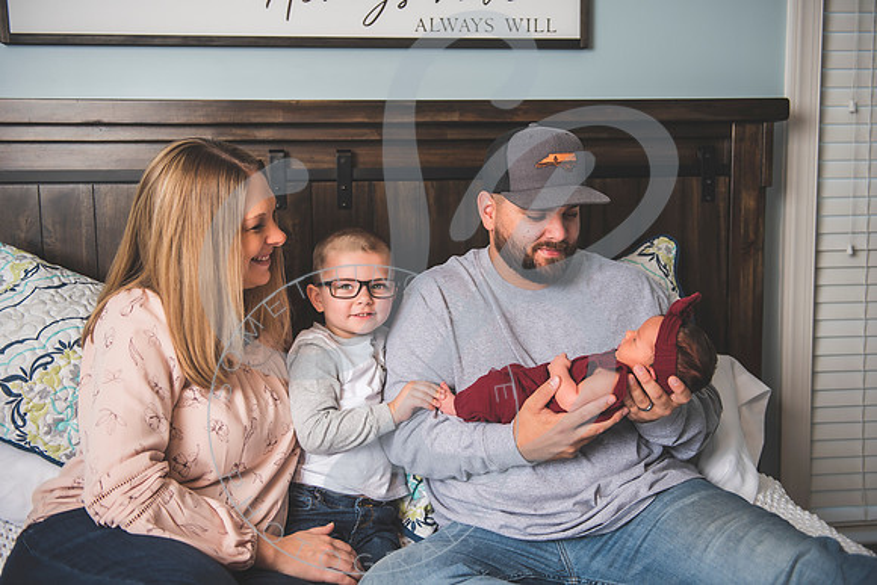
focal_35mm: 38
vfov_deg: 35.1
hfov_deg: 50.7
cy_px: 292
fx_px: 926
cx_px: 438
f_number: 2.8
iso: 100
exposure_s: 1/100
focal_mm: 38
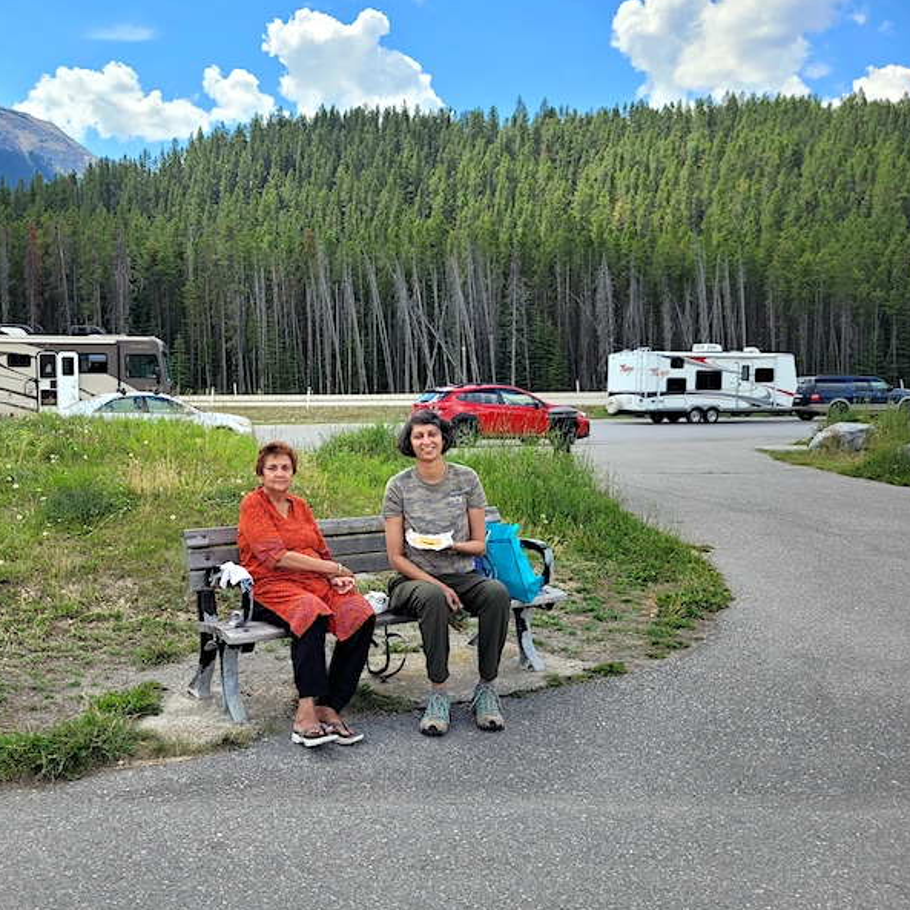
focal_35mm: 31
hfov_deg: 51.7
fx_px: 922
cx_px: 313
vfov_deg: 52.5
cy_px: 456
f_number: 1.8
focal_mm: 5.4
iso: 40
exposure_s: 1/1667
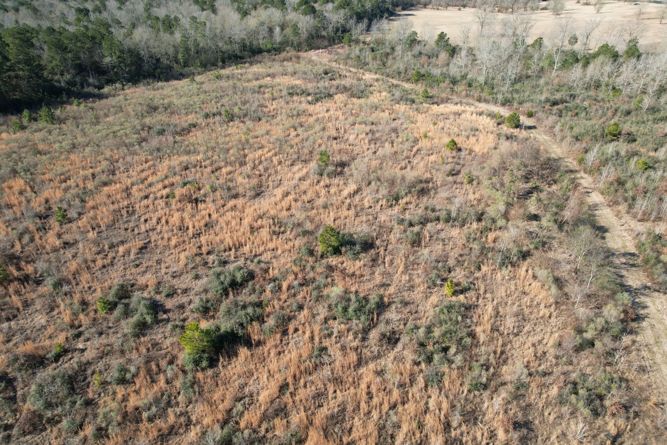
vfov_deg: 57.2
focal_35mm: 22
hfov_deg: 78.6
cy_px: 222
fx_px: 408
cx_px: 334
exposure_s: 1/725
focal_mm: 8.38
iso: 100
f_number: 2.8
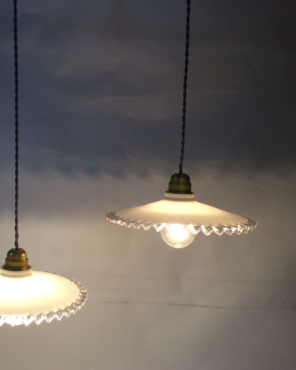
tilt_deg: -7.6
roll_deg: +0.8
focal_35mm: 42
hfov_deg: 35.2
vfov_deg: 43.8
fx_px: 460
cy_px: 184
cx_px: 89
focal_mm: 3.3
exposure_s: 1/100
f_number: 2.4
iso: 50
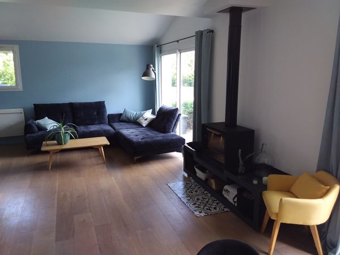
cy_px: 128
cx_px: 170
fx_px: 275
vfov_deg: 49.7
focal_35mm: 28
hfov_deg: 63.4
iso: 50
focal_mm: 2.91
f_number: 1.9
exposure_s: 1/50
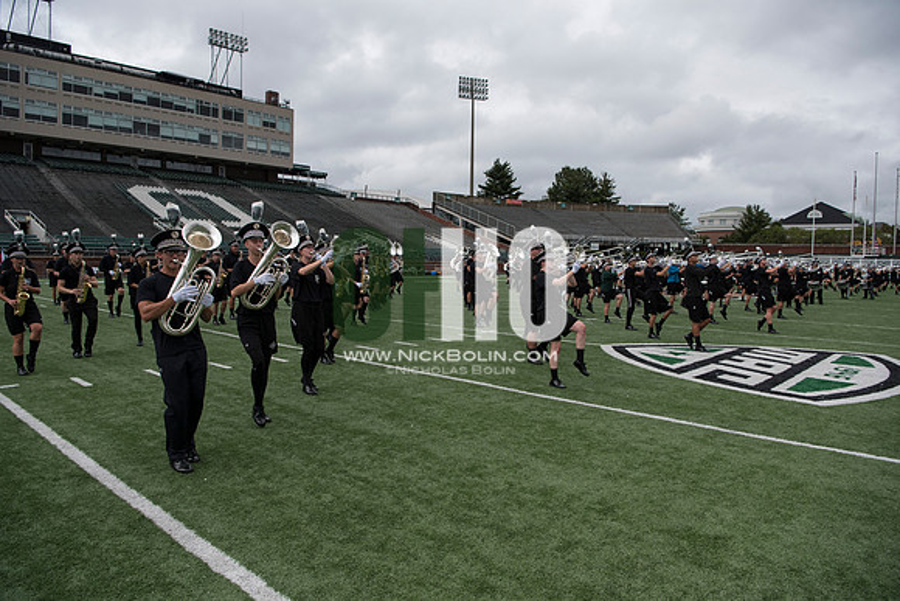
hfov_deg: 73.7
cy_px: 300
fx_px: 600
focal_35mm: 24
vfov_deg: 53.2
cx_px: 450
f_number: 5.6
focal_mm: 24
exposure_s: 1/3200
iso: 640
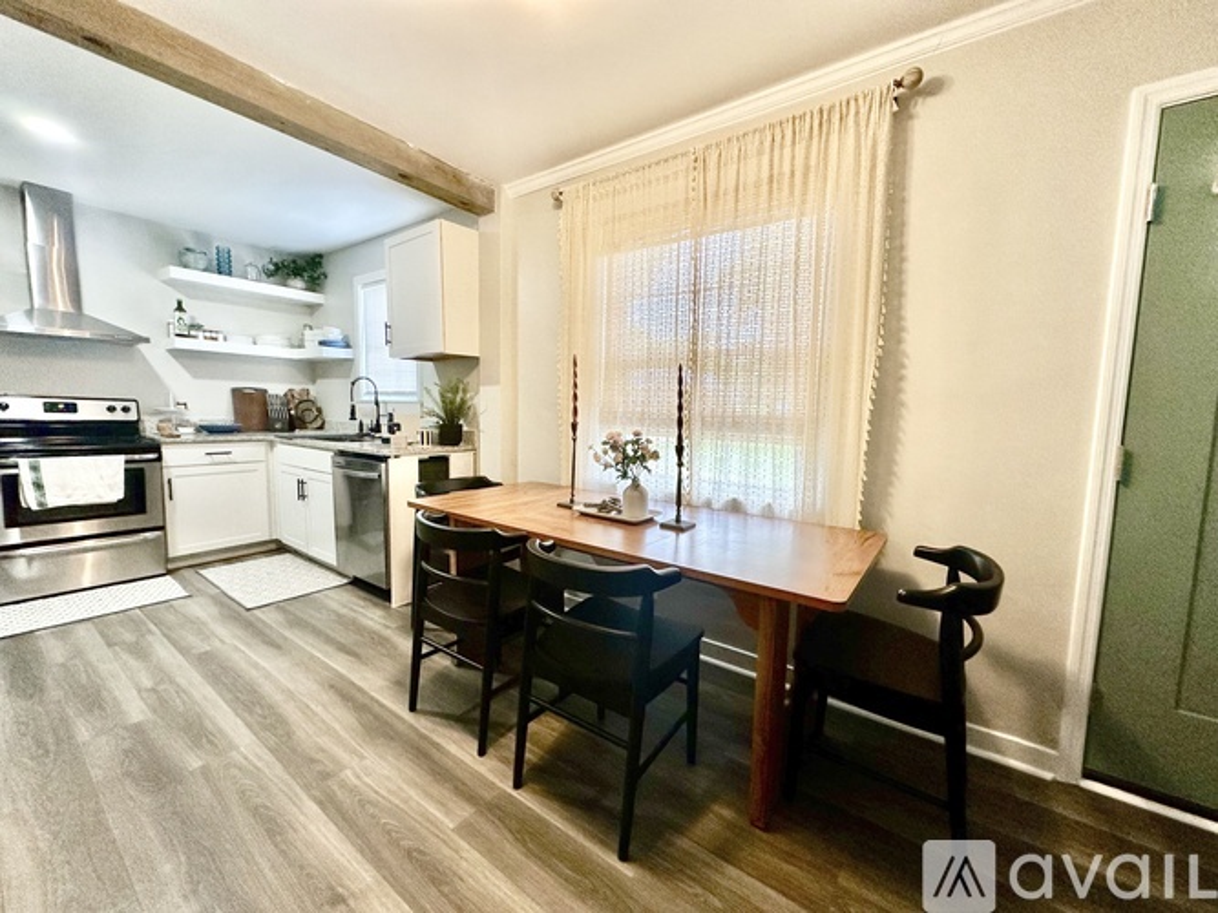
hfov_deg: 102.1
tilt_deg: -5.7
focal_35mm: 14
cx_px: 609
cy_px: 456
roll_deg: -0.5
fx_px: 493
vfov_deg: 85.7
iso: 160
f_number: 2.2
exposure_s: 1/120
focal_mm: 2.22
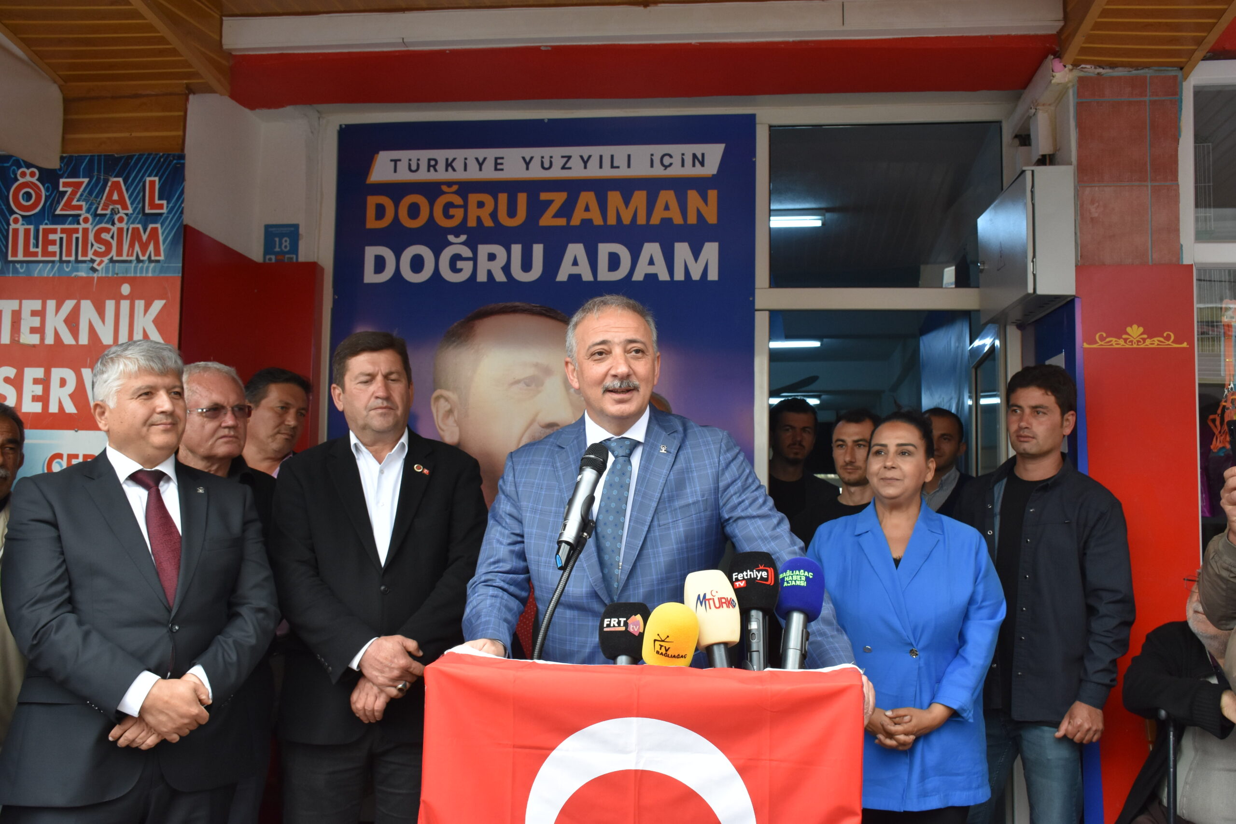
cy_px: 412
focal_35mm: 34
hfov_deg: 55.1
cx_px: 618
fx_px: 1184
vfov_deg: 38.4
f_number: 7.1
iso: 800
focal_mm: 23
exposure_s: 1/200
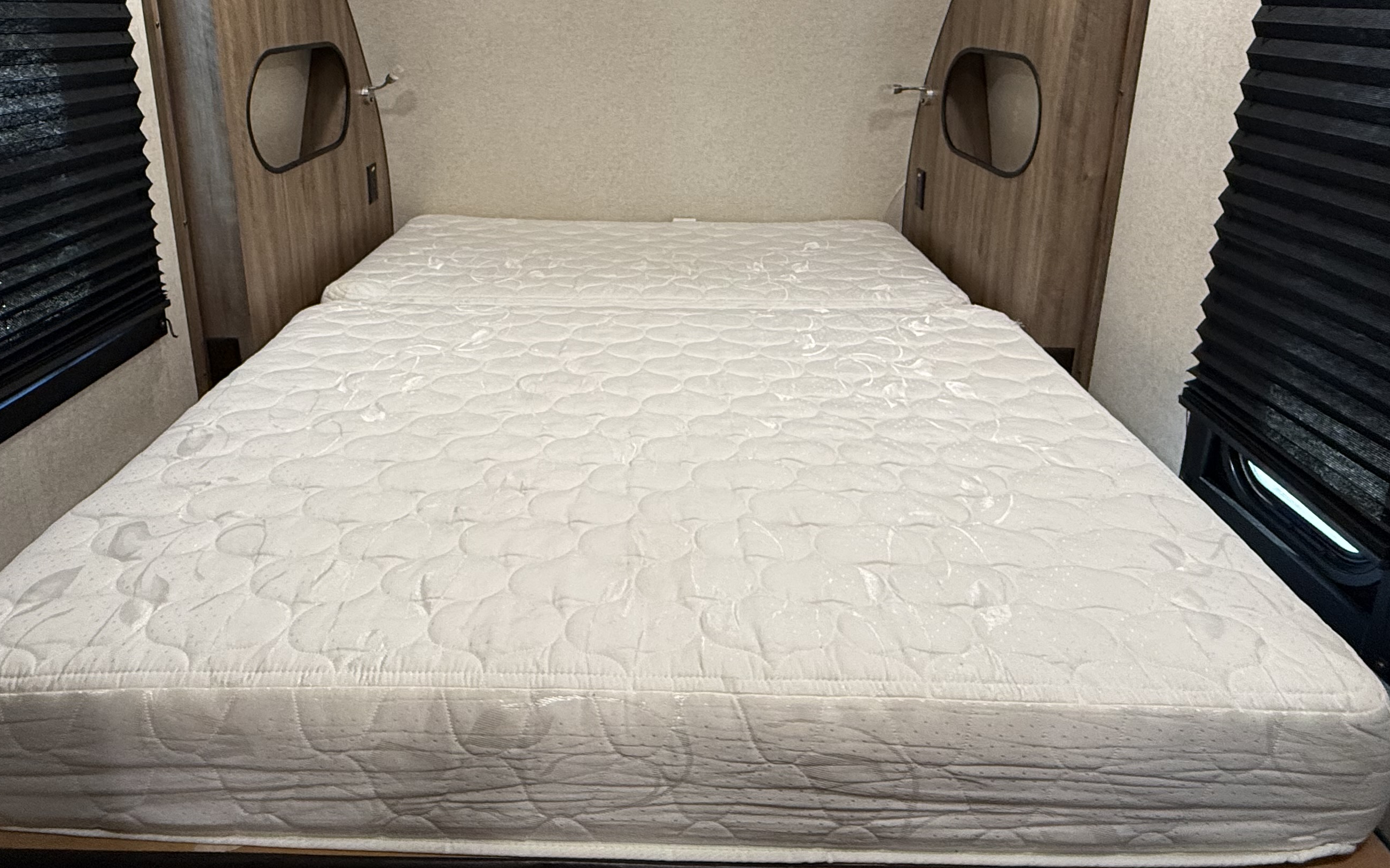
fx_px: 871
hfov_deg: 77.1
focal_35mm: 23
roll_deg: -0.5
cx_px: 654
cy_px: 235
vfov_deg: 51.1
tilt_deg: -15.7
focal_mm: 2.22
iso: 250
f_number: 2.2
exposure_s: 1/99
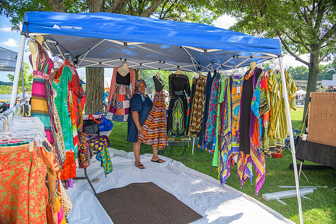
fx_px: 224
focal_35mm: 24
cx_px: 168
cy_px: 112
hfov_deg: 73.7
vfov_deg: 53.2
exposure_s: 1/100
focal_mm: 24
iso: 140
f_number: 4
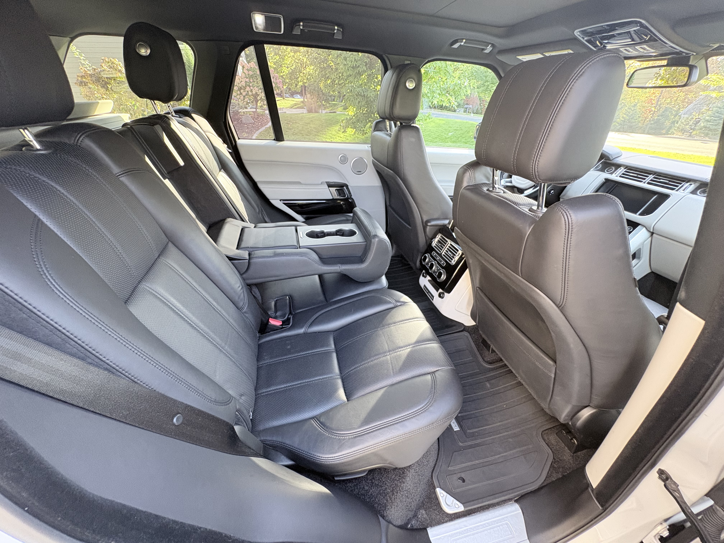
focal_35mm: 14
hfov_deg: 102.1
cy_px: 272
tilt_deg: -32.3
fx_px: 293
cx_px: 362
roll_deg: +1.0
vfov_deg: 85.7
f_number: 2.2
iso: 320
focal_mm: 2.22
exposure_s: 1/60
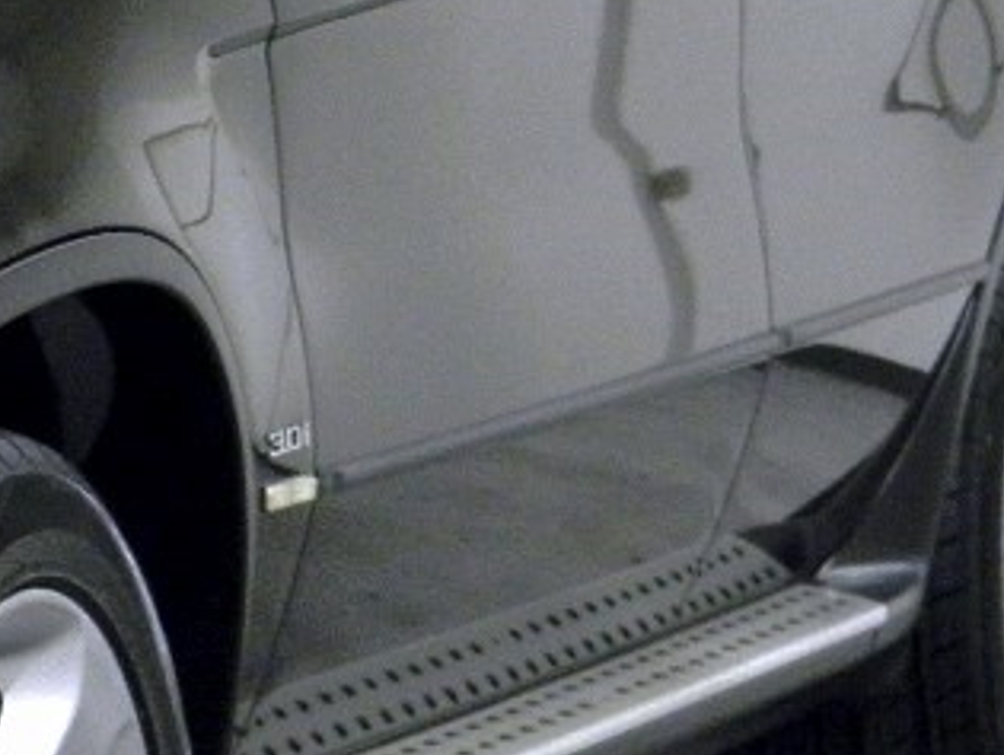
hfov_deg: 7.0
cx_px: -749
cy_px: 220
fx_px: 8014
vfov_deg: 5.4
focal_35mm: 276
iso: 250
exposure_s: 1/8
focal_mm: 12.2
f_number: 4.3
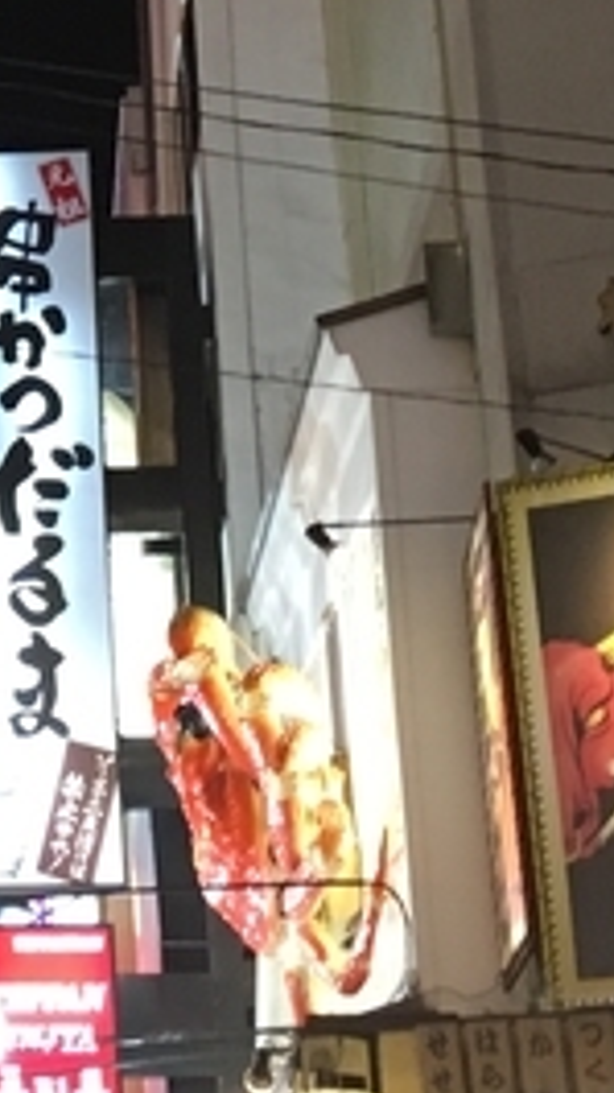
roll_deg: -0.5
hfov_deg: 9.6
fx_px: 3532
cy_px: -285
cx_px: -367
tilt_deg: +27.6
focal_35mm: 122
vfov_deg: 16.7
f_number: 2.2
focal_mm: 4.15
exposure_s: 1/30
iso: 125
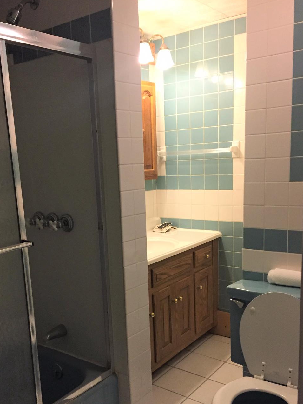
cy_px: 240
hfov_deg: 40.6
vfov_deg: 52.3
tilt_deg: -10.0
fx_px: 408
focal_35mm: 35
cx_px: 124
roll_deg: +2.4
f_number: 2.2
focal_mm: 4.15
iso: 200
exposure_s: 1/30
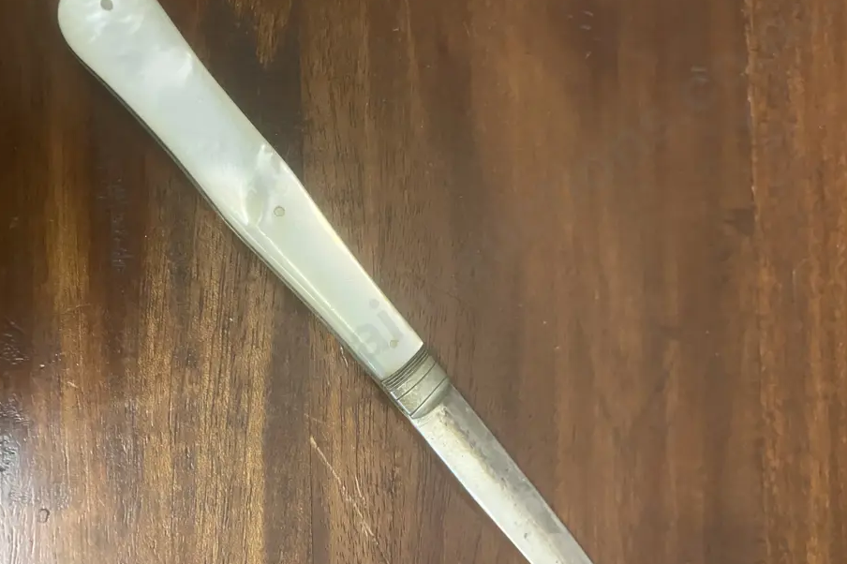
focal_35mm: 33
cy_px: 293
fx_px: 776
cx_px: 432
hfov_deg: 57.2
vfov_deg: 39.9
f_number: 1.8
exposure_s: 1/33
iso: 400
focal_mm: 3.99
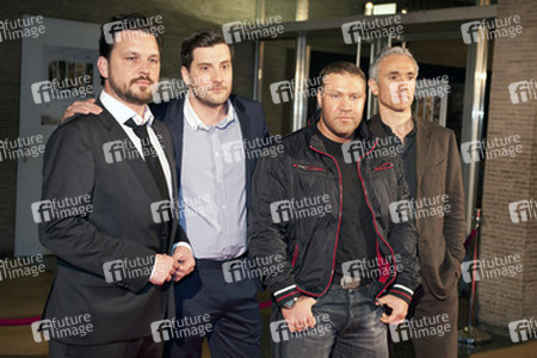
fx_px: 820
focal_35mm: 55
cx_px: 268
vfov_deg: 24.6
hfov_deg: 36.2
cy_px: 179
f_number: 4
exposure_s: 1/160
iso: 1600
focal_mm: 55
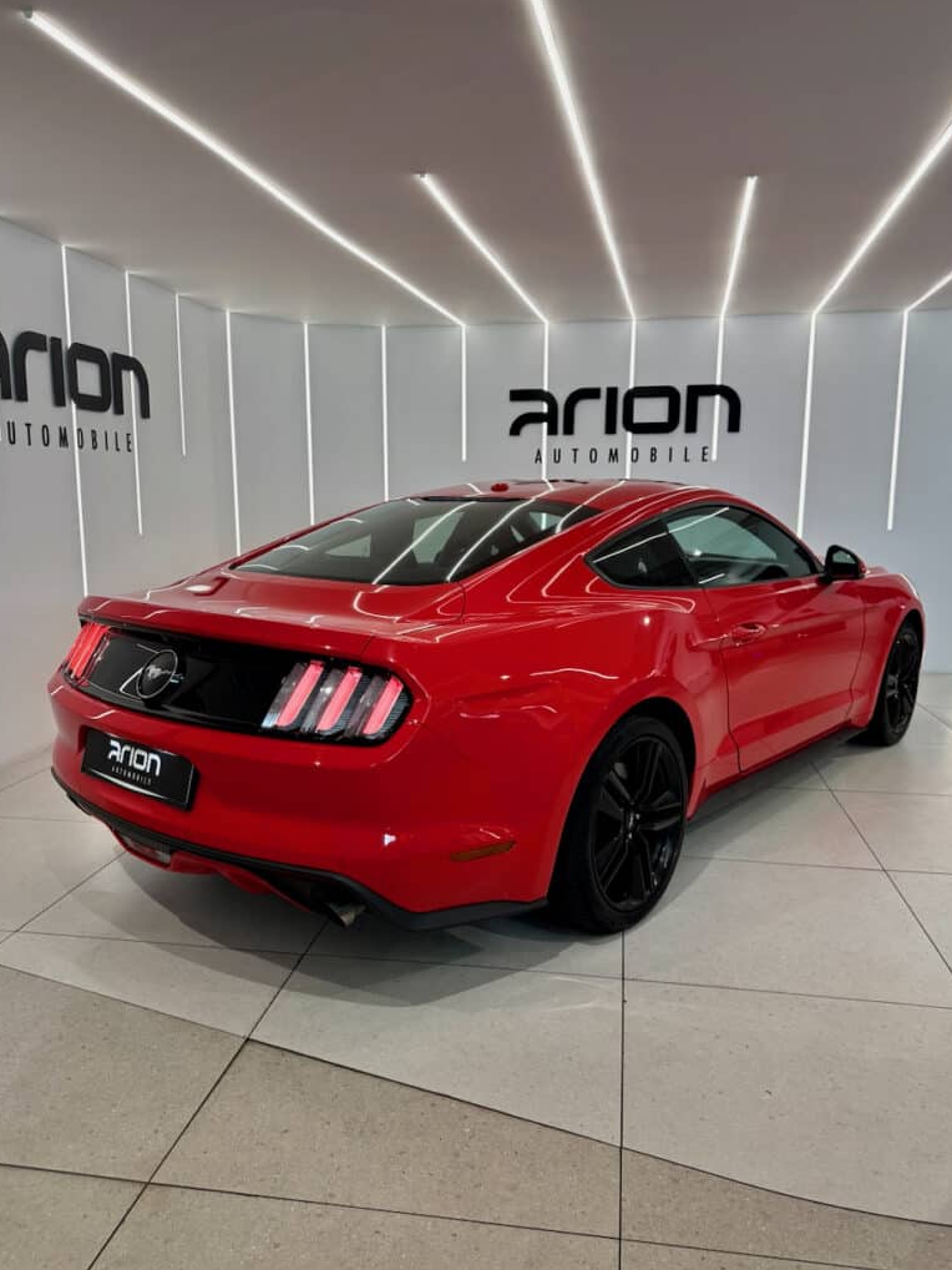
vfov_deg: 69.4
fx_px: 917
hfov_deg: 54.9
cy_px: 636
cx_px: 487
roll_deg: -0.5
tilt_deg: -8.0
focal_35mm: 25
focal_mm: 6.76
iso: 125
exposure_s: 1/118
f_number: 1.78
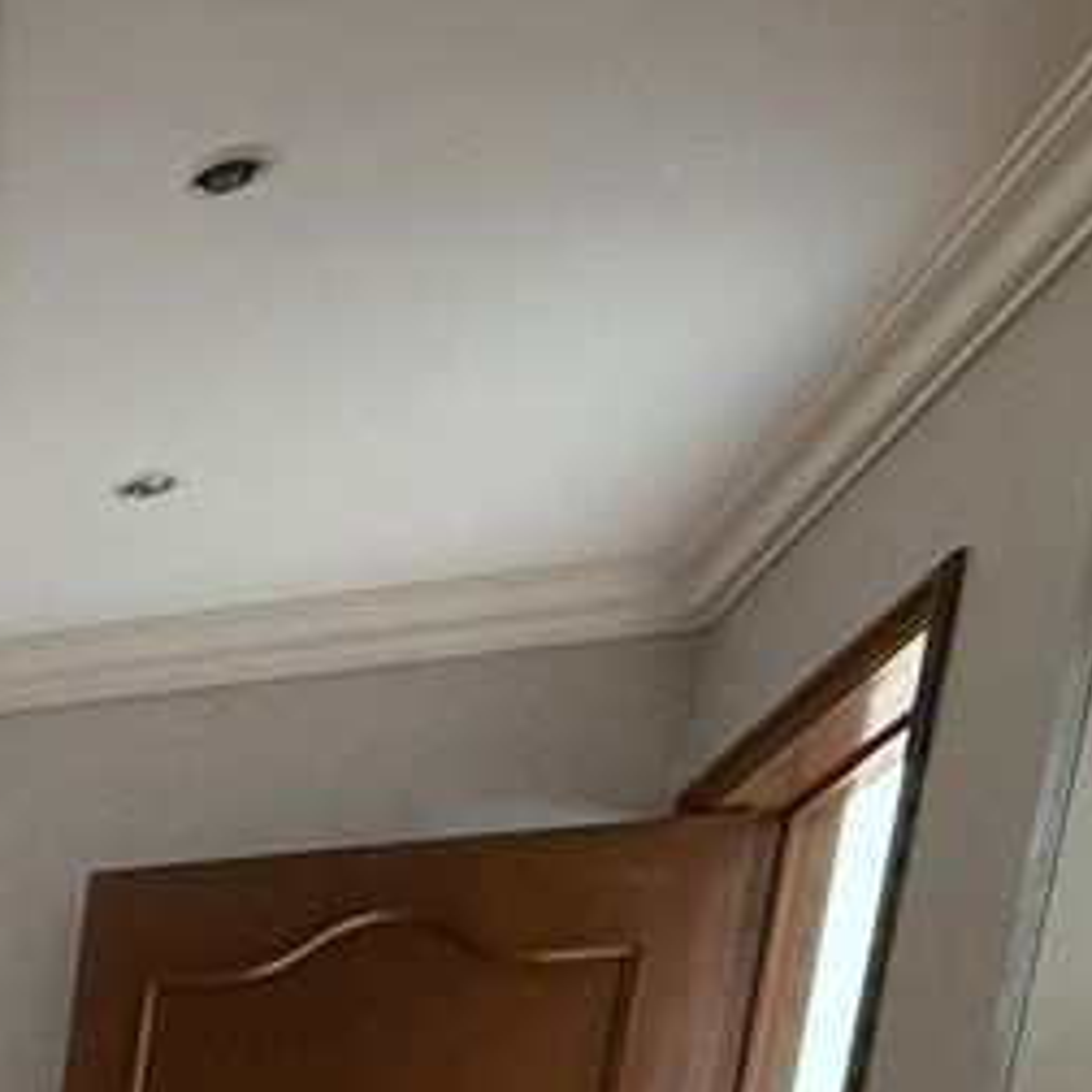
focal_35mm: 59
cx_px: -1148
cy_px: 1837
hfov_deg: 18.2
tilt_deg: -9.0
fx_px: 2106
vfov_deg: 21.6
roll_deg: -1.6
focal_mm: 2.22
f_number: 2.2
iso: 320
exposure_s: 1/95
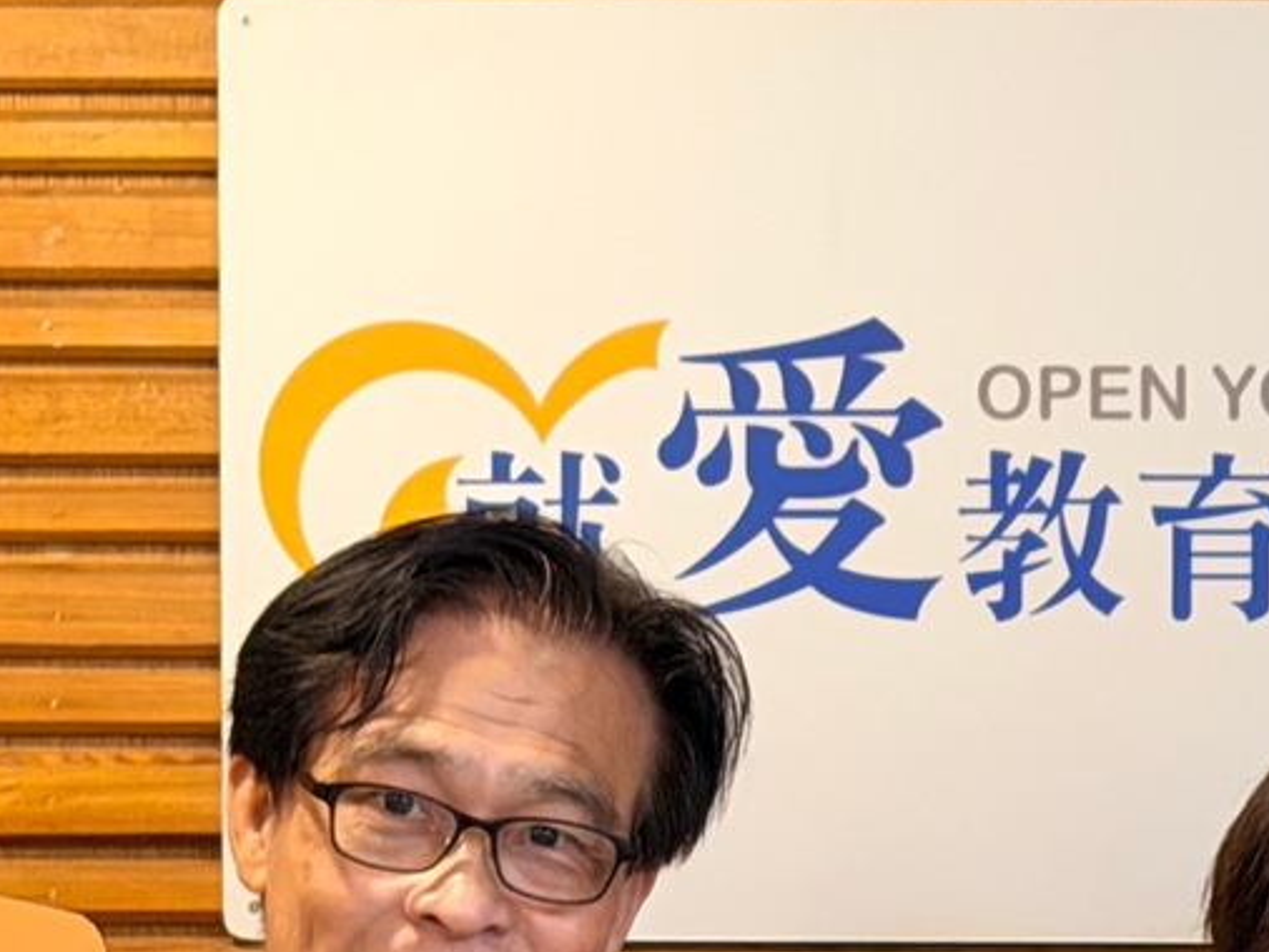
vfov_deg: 8.1
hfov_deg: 10.8
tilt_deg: -3.8
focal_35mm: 182
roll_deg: +1.6
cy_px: 1012
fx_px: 6675
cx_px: 1056
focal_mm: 6.76
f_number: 1.78
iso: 200
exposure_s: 1/60
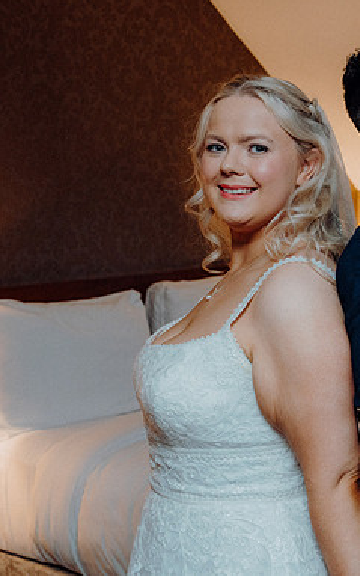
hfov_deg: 19.3
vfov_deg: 31.5
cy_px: 286
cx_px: 375
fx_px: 1020
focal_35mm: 65
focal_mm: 42
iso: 2500
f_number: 5
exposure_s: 1/160
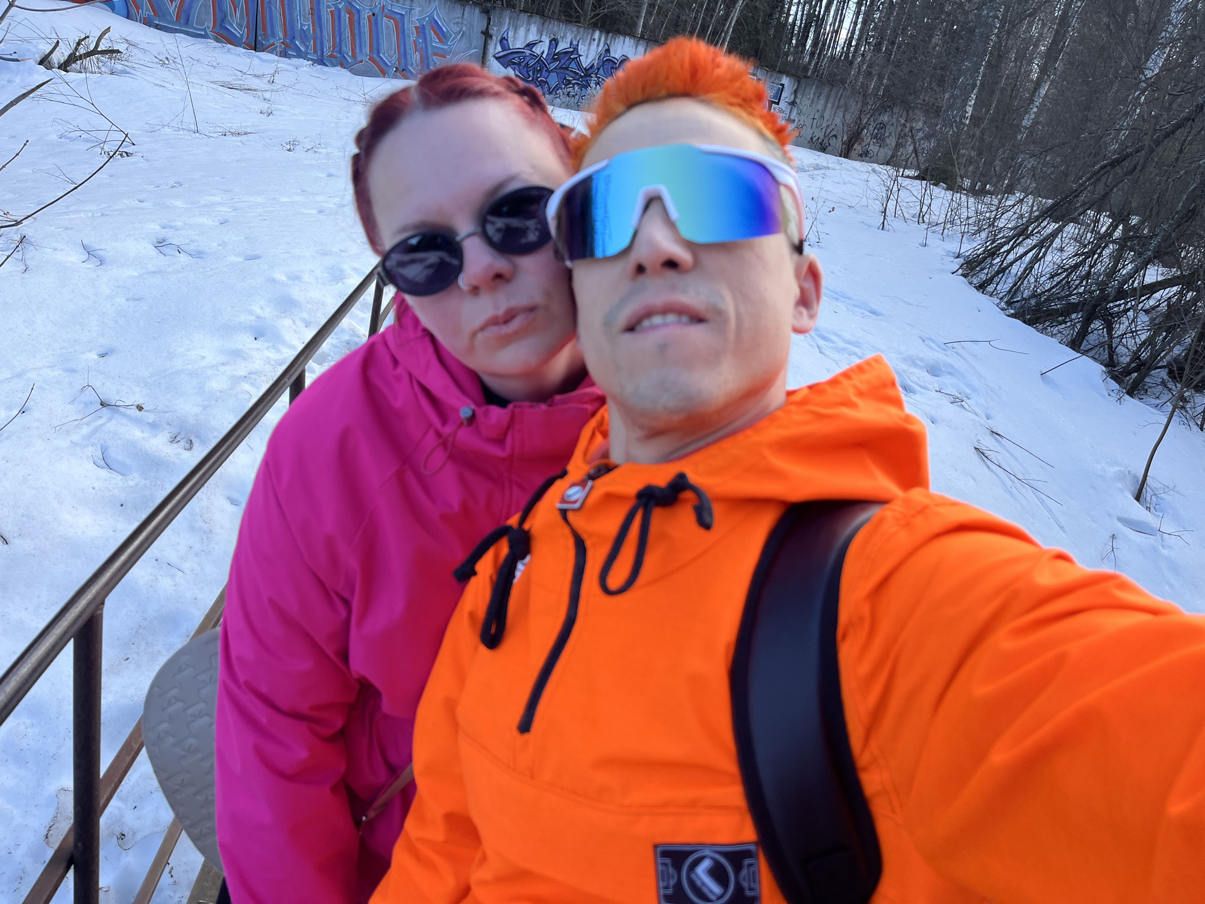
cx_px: 602
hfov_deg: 67.3
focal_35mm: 26
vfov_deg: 53.1
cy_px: 452
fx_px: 905
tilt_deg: -22.2
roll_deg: -12.3
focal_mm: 5.1
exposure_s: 1/1056
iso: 50
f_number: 1.6
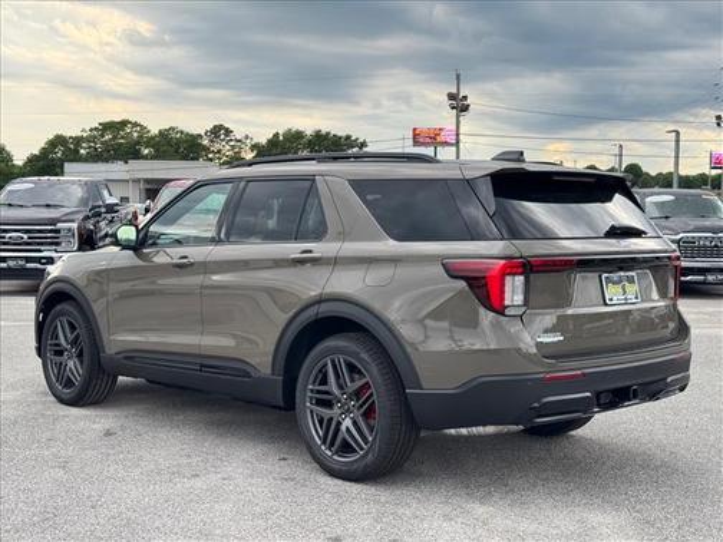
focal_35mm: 48
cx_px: 362
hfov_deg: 39.7
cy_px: 271
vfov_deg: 30.3
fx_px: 1003
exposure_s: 1/700
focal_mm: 6.76
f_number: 1.78
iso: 64
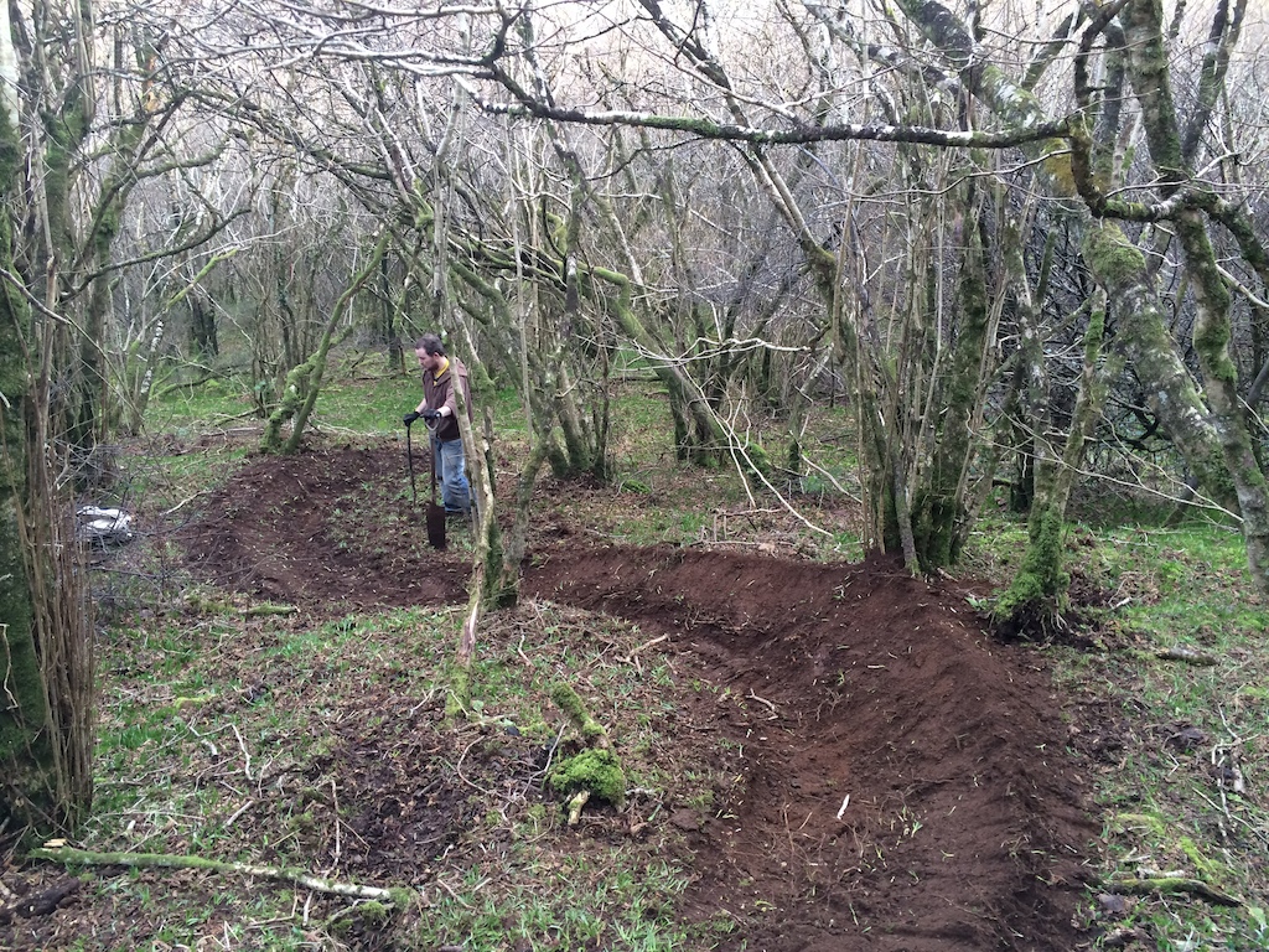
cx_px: 634
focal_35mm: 30
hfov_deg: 60.0
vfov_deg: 46.8
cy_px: 476
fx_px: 1100
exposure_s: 1/40
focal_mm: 4.12
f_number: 2.2
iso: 40
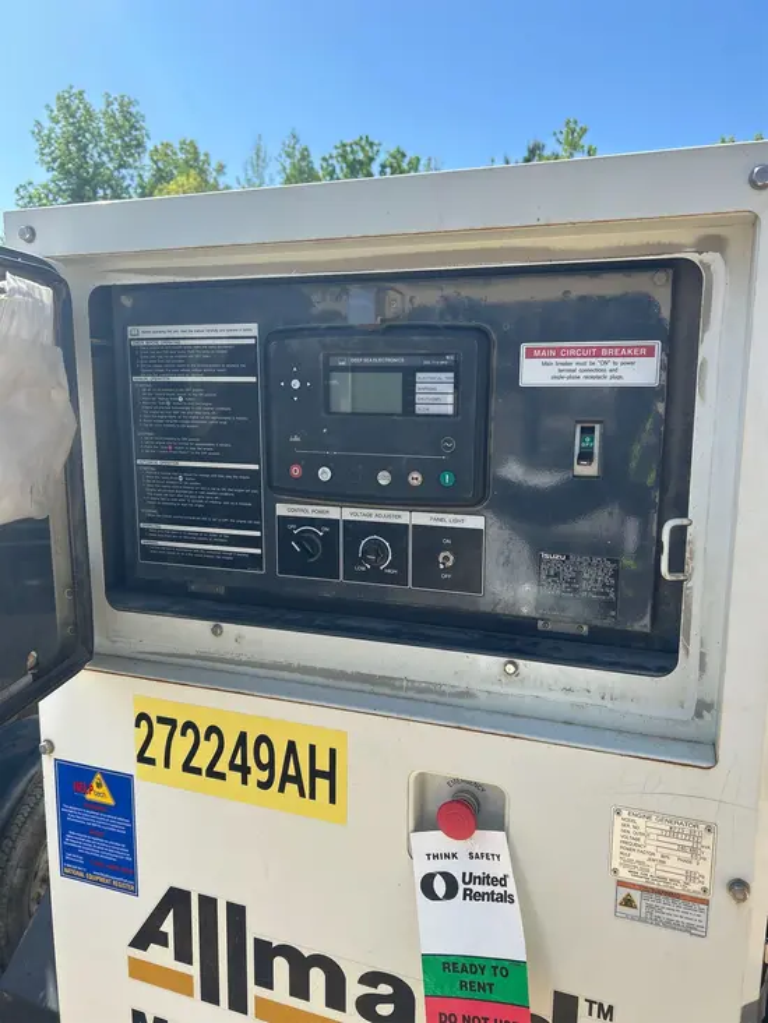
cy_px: 512
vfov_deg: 67.3
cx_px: 384
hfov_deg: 53.1
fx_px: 769
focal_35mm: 26
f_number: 1.5
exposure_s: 1/2083
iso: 50
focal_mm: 5.7
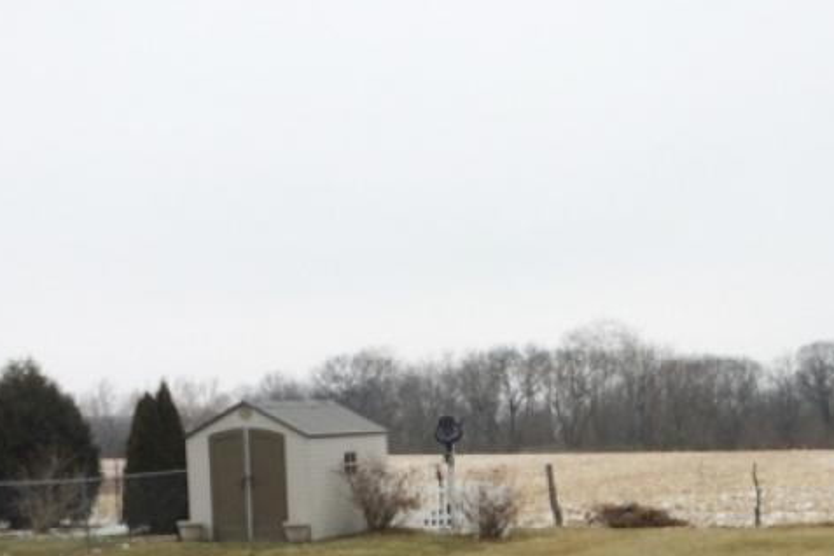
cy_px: 571
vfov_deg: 19.6
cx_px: 661
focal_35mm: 67
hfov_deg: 29.4
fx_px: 1552
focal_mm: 4.12
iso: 32
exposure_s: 1/746
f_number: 2.2
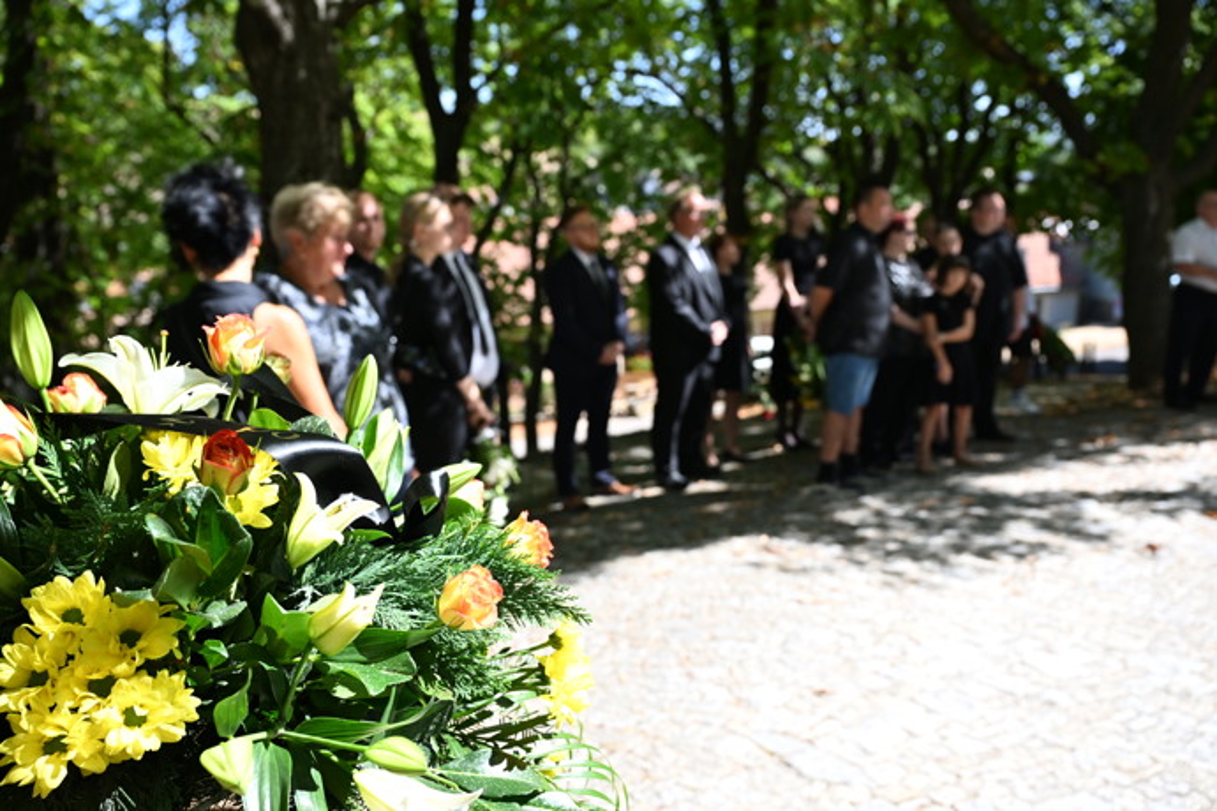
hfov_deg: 56.5
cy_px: 406
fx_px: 1132
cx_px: 608
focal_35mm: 34
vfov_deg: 39.4
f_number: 5
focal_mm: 33.5
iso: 1250
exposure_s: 1/2000
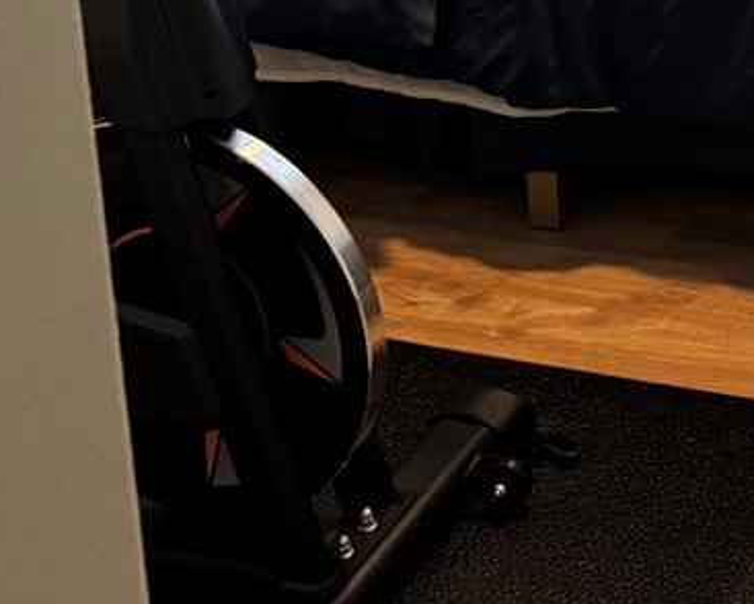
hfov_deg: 17.0
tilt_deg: -12.5
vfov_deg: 13.1
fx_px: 2277
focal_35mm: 102
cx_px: 1140
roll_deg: +0.8
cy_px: -592
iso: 640
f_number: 1.78
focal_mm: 6.76
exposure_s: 1/60
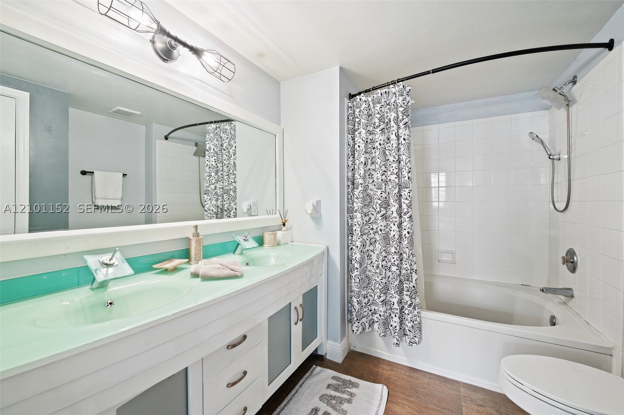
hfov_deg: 104.3
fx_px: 242
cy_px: 208
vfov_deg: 81.1
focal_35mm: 14
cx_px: 312
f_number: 8
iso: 200
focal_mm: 14
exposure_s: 1/1.25
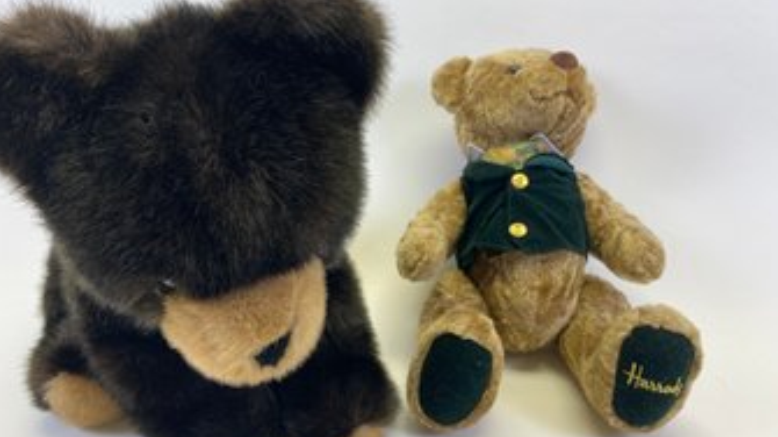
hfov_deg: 66.1
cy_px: 243
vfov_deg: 40.1
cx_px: 389
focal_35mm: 29
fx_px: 598
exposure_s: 1/120
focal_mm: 4.25
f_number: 1.8
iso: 40
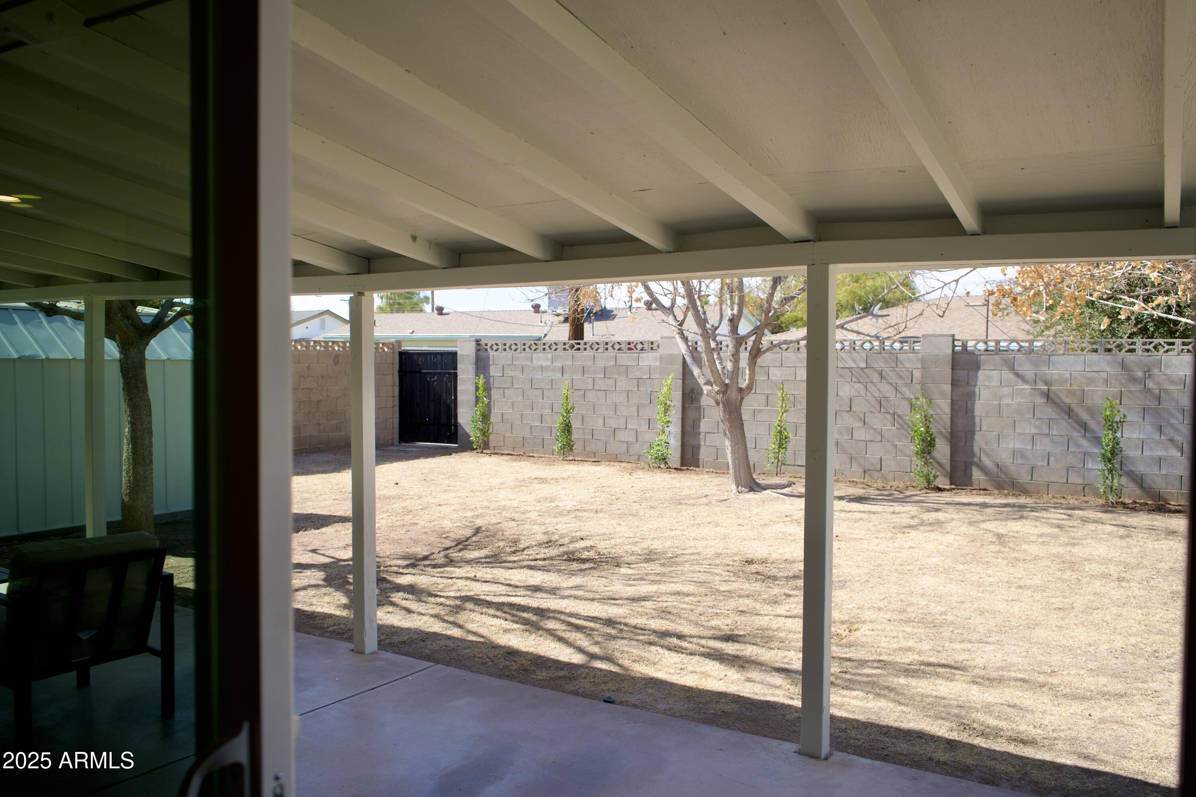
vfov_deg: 46.4
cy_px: 398
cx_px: 598
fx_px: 930
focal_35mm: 28
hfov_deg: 65.5
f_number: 4.5
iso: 100
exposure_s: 1/500
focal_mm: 28
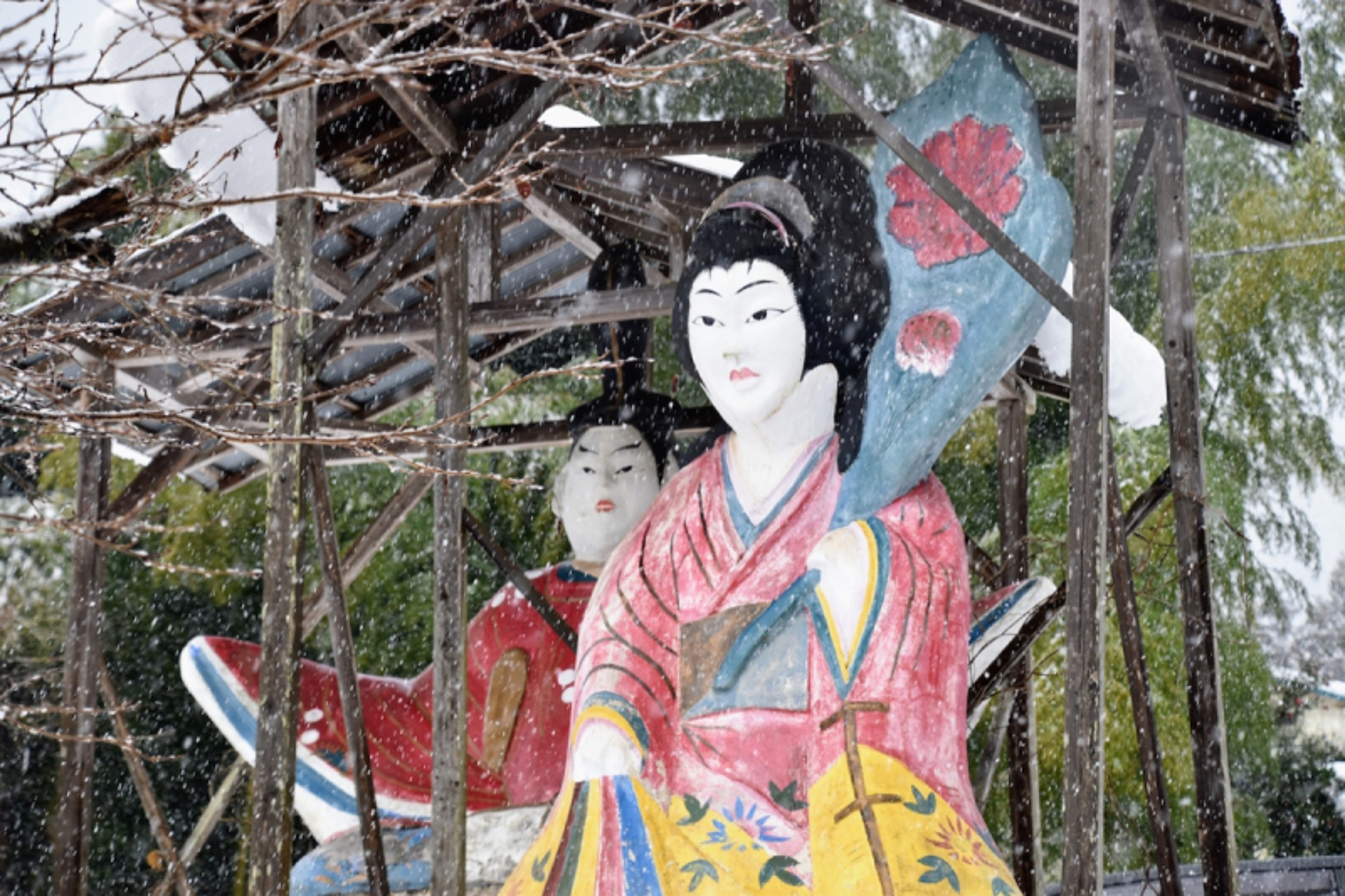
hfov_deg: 18.2
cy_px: 448
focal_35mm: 112
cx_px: 672
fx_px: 4202
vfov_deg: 12.2
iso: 400
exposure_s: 1/200
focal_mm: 75
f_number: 7.1
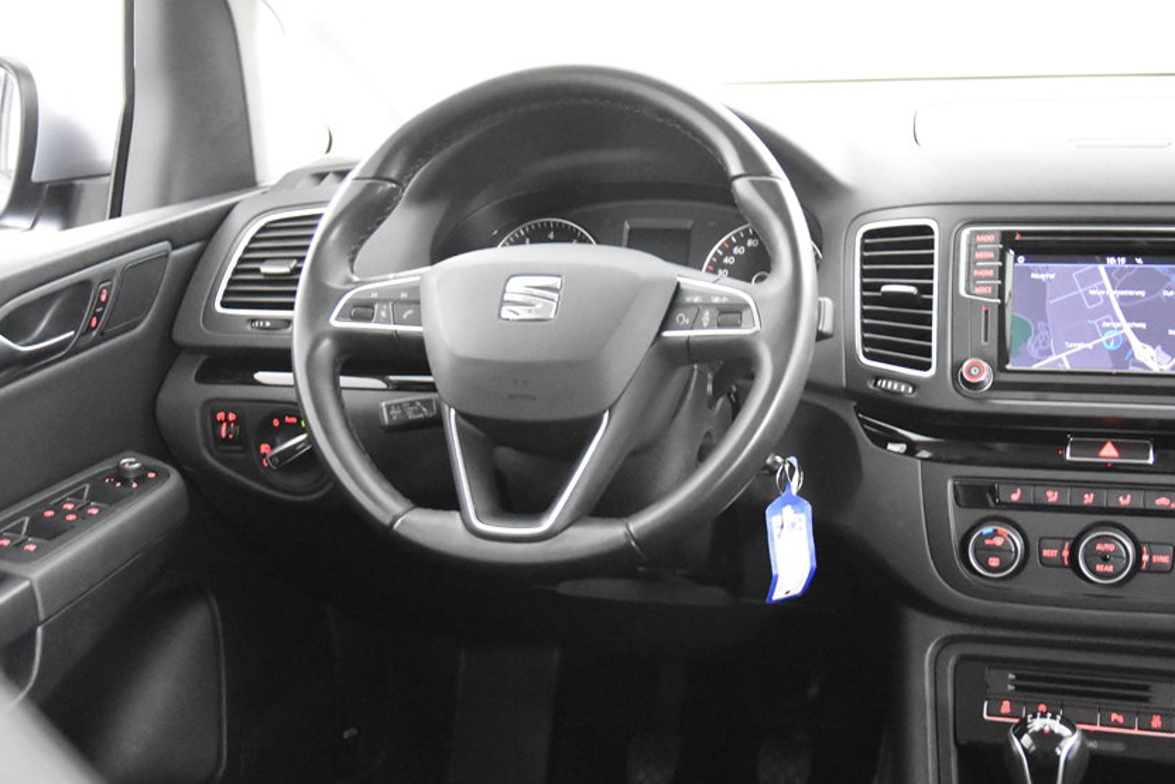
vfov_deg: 28.1
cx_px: 681
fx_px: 1567
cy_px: 406
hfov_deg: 41.0
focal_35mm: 48
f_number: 3.2
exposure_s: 1/40
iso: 11400
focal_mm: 26
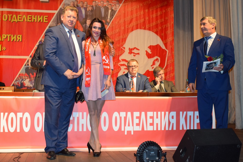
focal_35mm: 48
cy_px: 80
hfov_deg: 41.5
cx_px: 121
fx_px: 321
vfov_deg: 28.4
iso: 800
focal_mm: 31
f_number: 5
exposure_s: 1/100
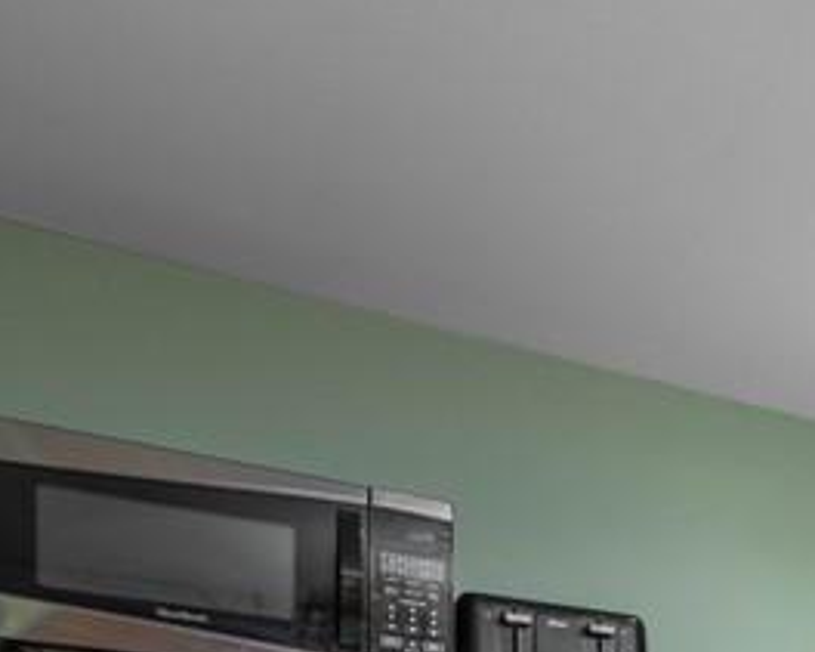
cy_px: 953
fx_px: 1302
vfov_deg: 23.2
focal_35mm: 54
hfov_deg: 24.1
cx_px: 1326
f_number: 9
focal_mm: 14
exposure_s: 1/60
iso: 200
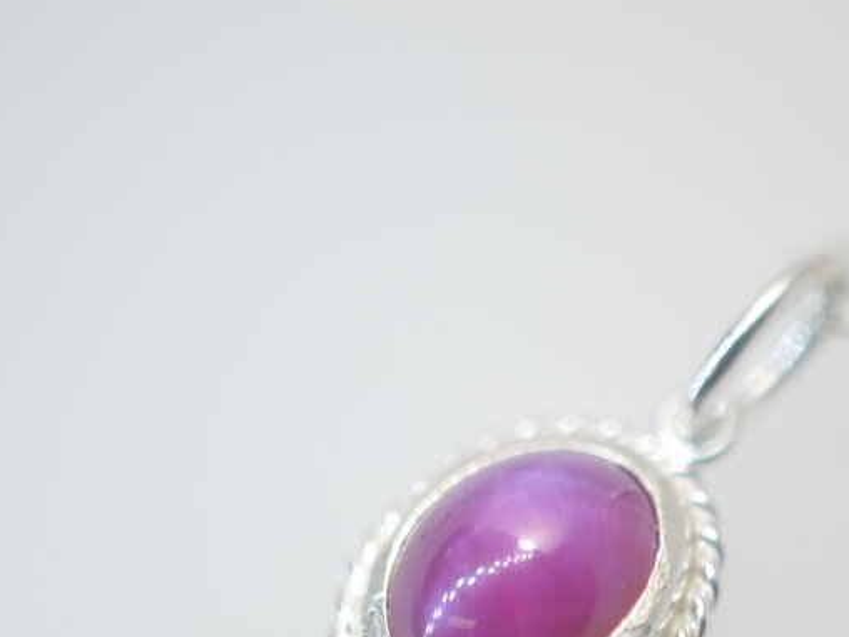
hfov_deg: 8.5
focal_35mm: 232
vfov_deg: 6.4
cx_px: 516
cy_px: 508
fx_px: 5688
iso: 100
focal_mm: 85
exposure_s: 1/125
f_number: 4.2
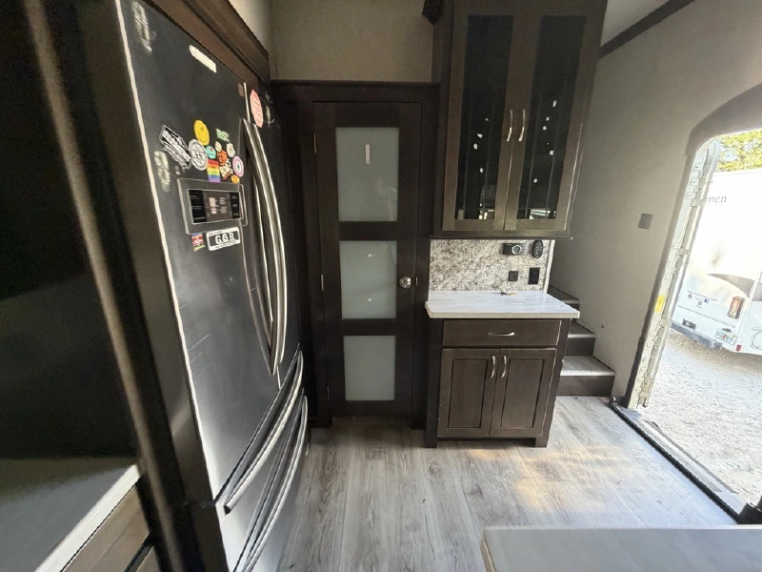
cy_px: 286
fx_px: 308
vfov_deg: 85.7
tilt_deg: -15.1
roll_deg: -0.4
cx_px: 381
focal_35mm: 14
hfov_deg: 102.1
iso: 320
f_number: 2.2
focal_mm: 2.22
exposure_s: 1/70
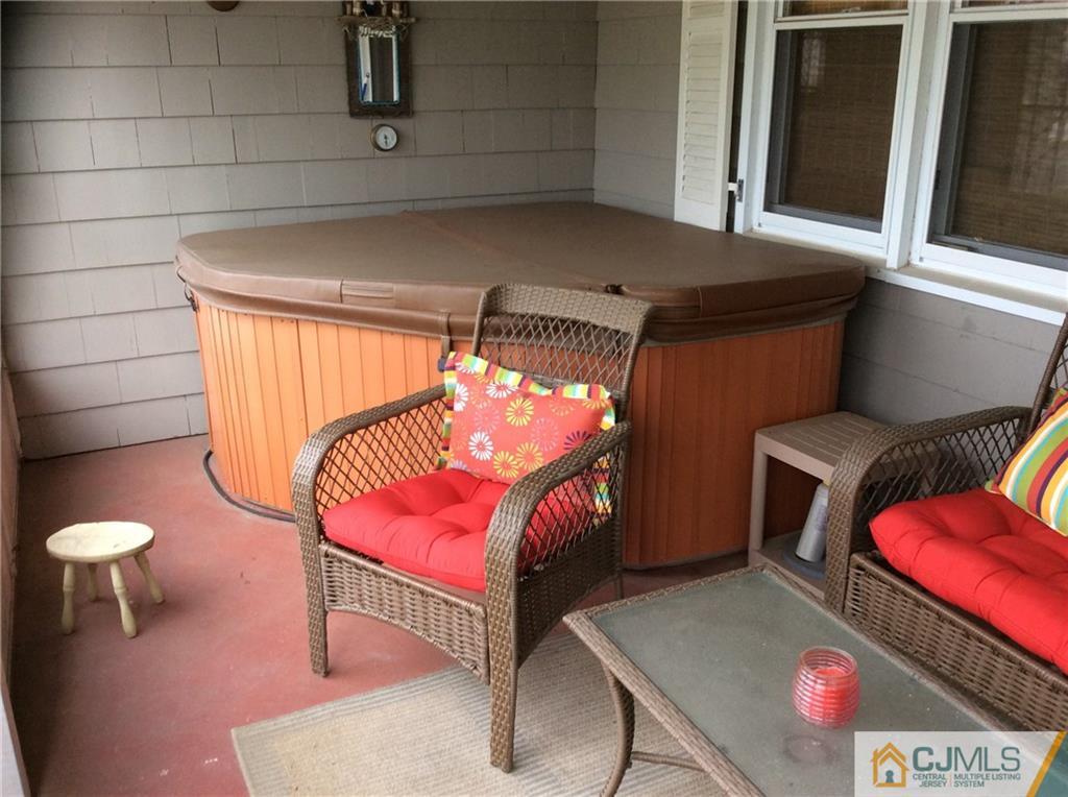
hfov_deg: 56.9
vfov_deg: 44.0
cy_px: 398
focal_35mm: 32
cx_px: 534
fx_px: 985
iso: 64
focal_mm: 3.3
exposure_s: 1/24
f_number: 2.4
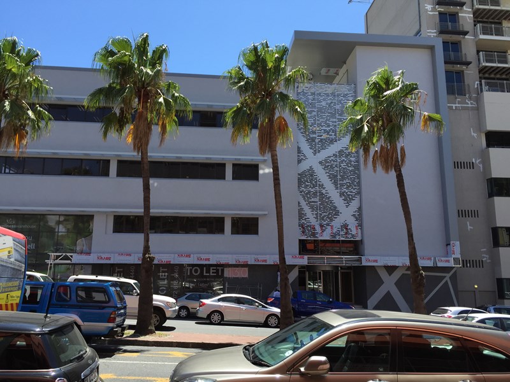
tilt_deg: +11.5
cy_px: 191
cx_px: 255
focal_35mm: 29
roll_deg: -1.6
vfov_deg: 48.2
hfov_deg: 61.7
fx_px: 427
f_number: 2.2
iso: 32
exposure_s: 1/989
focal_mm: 4.15
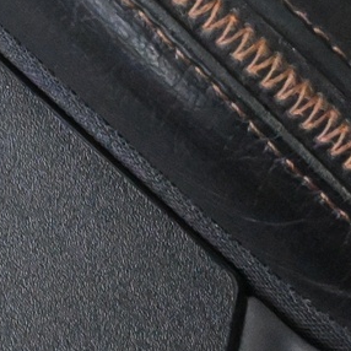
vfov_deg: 5.4
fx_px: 3722
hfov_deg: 5.3
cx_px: -325
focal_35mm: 324
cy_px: -150
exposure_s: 1/40
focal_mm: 45
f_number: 6
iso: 12800
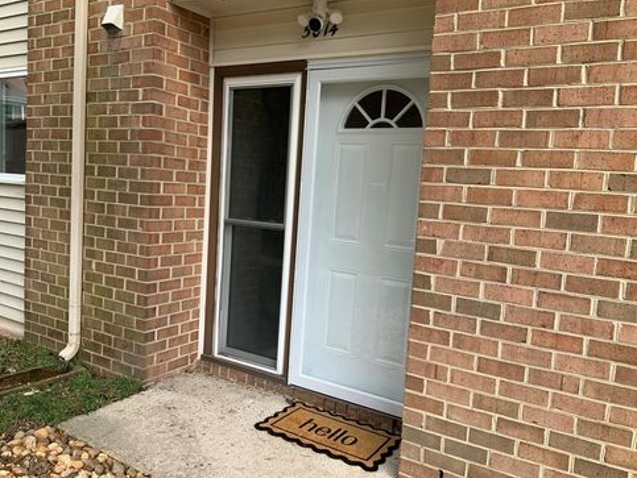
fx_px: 552
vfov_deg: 46.9
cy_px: 242
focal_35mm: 30
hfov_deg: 59.9
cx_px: 310
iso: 16
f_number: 1.8
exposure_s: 1/260
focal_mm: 3
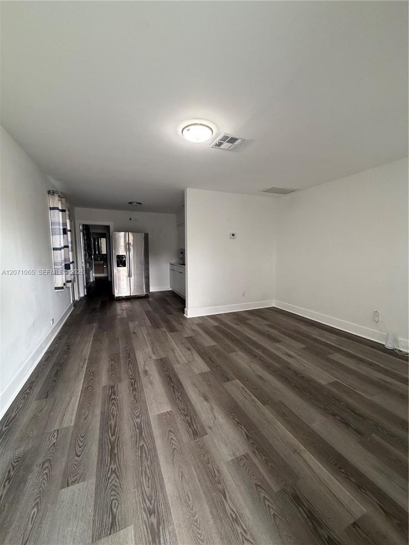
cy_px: 272
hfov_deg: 85.7
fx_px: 221
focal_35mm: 14
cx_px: 204
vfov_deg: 102.1
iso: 250
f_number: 2.2
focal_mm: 2.22
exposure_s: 1/60
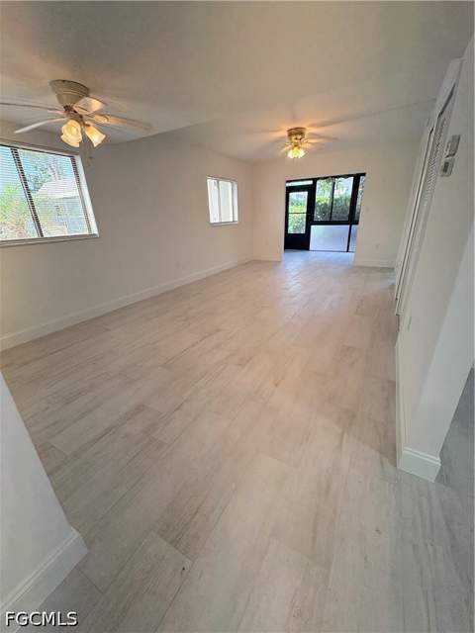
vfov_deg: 102.1
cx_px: 238
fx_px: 256
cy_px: 316
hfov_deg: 85.7
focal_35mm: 14
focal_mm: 2.22
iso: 125
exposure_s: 1/120
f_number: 2.2
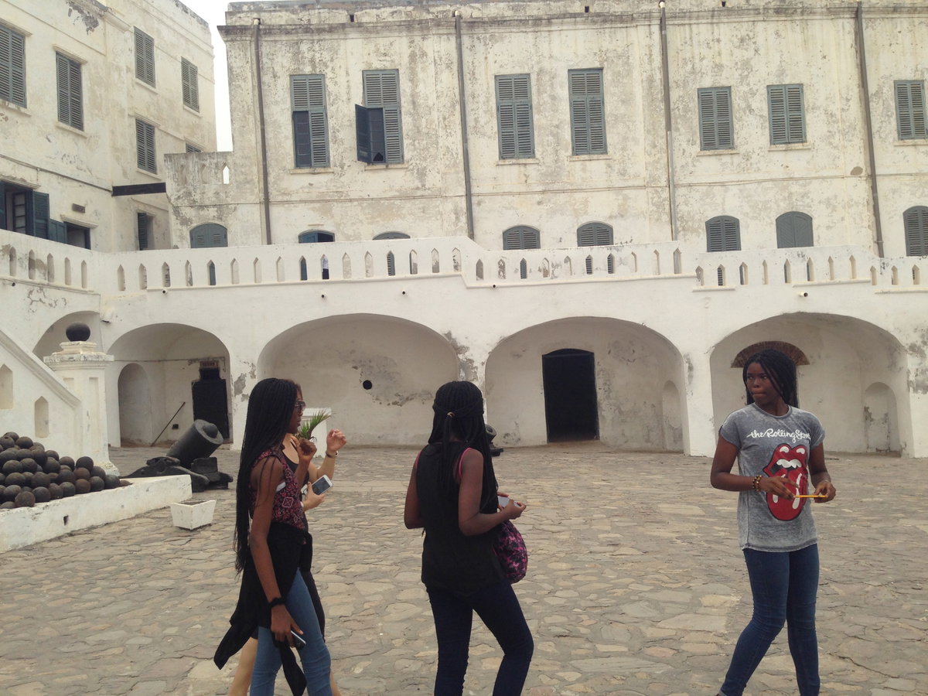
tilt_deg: +4.7
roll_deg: +3.6
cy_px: 348
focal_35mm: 33
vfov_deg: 42.9
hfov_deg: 55.4
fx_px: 885
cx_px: 464
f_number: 2.4
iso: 50
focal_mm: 4.12
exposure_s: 1/797
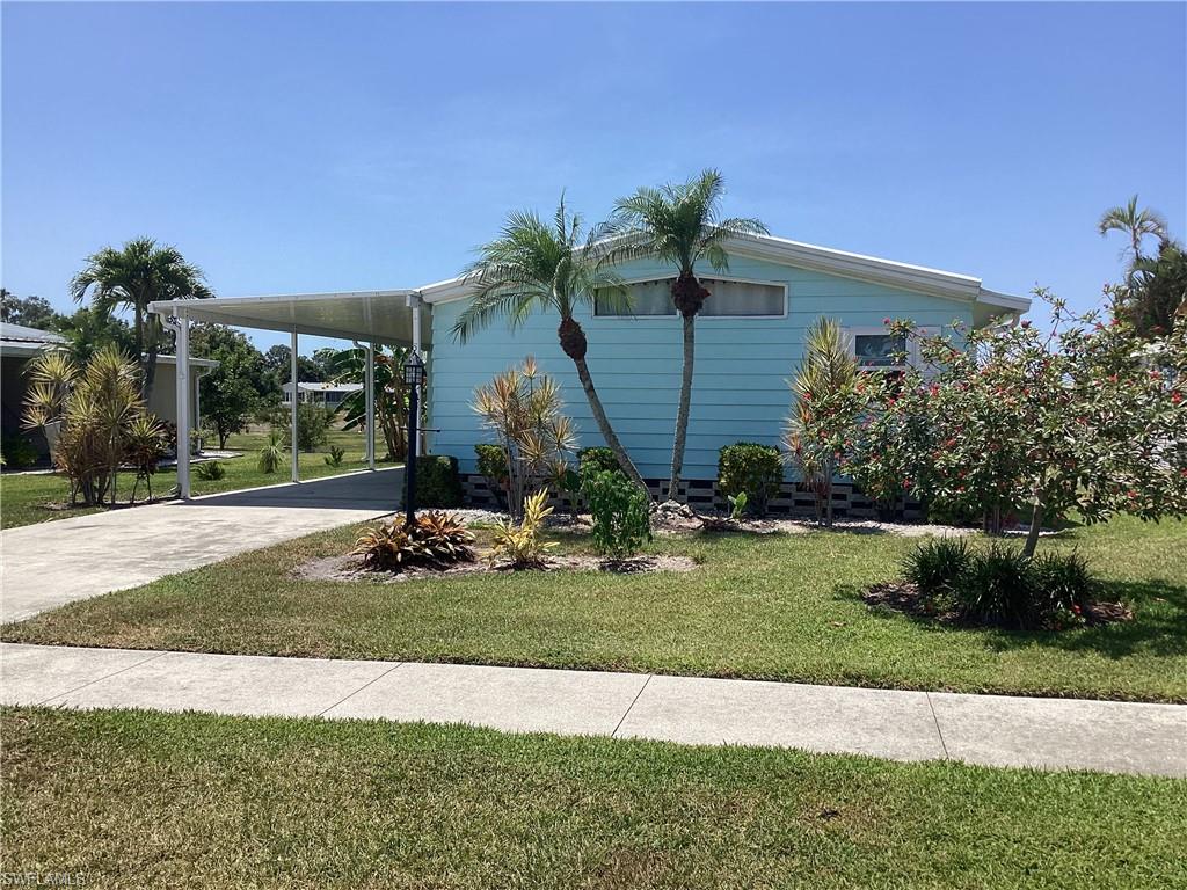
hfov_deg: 58.4
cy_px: 445
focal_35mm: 31
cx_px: 594
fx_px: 1063
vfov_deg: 45.4
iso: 25
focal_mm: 3.3
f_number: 2.4
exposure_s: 1/1631
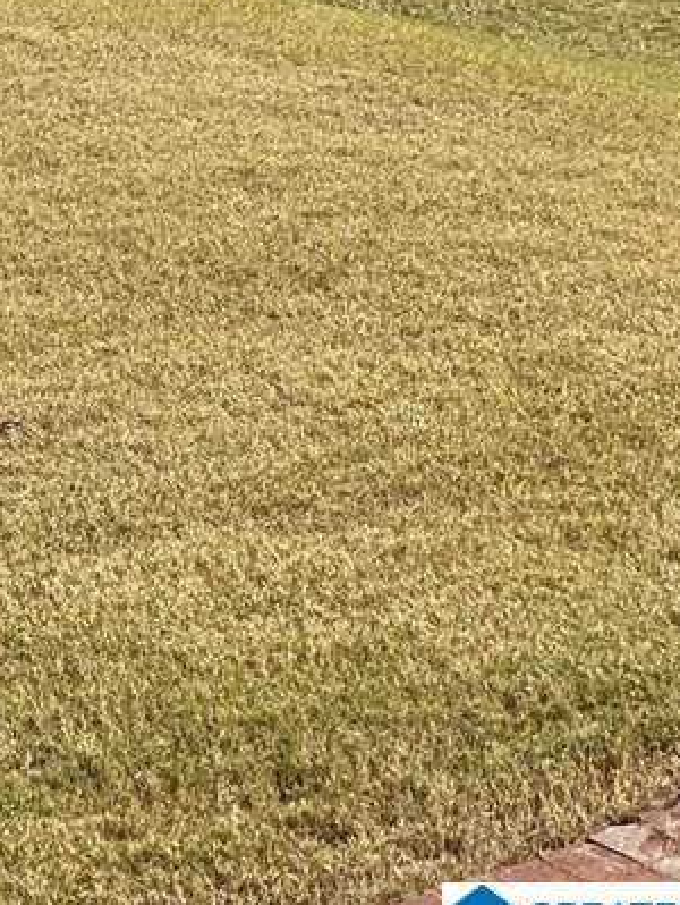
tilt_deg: -8.3
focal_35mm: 125
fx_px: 3269
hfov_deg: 11.7
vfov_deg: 15.3
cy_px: -102
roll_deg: +3.4
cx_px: -102
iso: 20
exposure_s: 1/1845
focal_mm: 6
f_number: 2
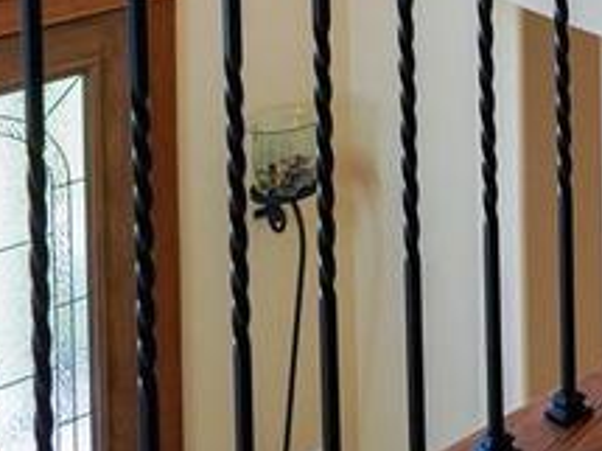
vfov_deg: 12.0
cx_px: 1168
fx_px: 1790
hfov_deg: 15.6
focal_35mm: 103
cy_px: -574
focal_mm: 16
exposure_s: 1/160
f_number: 4
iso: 500
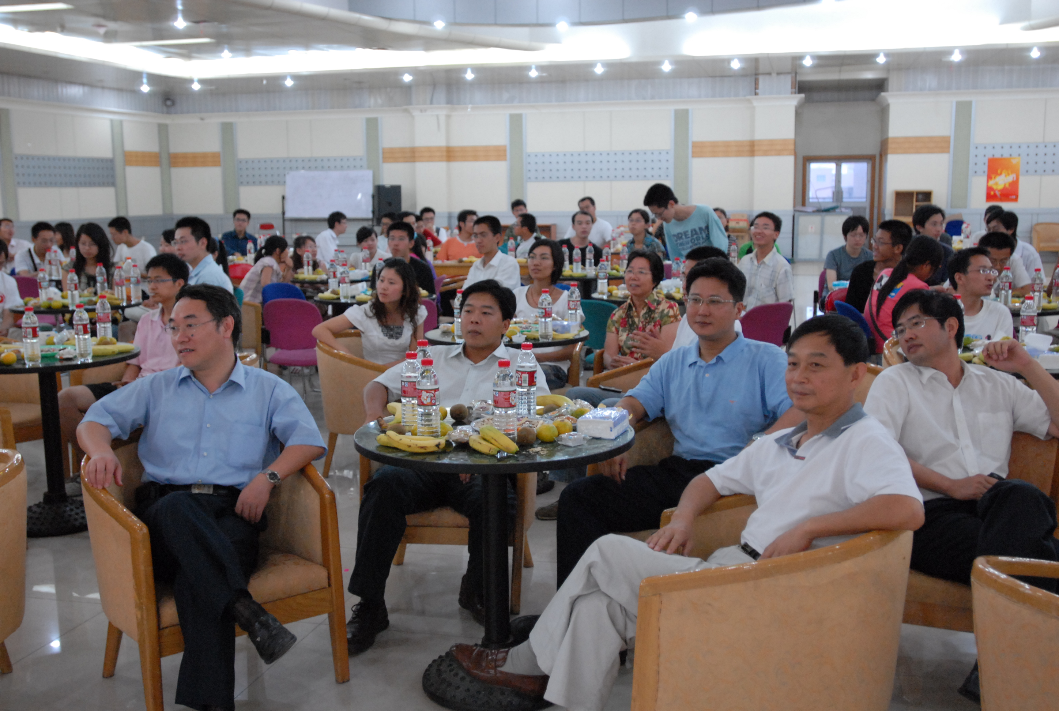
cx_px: 530
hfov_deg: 51.2
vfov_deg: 35.7
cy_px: 356
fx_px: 1105
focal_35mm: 38
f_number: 2.8
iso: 1100
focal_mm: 25
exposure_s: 1/30
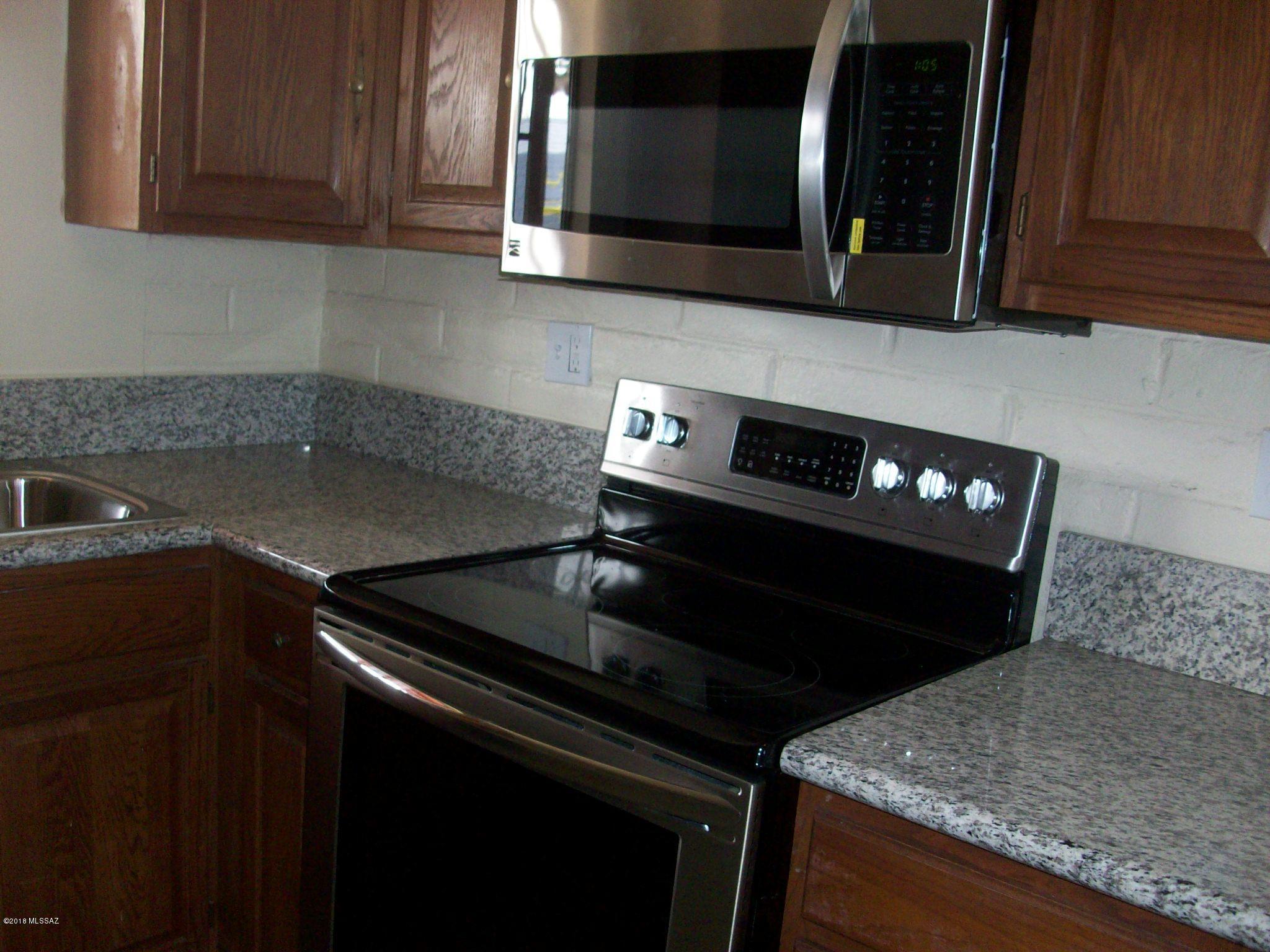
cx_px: 635
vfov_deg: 41.8
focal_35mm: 34
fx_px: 1247
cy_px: 476
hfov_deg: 54.0
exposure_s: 1/60
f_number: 2.8
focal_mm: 5.7
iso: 160
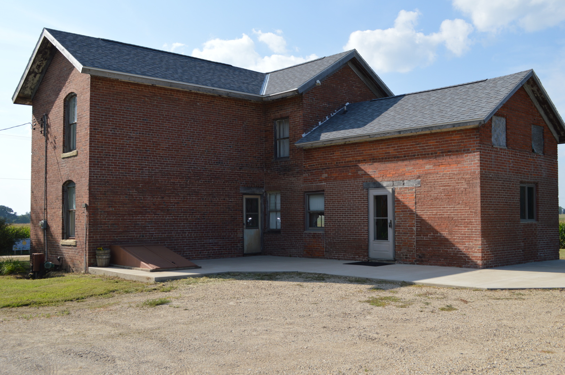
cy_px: 188
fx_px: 565
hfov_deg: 53.2
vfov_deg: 36.8
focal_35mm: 36
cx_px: 282
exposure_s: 1/200
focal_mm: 24
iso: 100
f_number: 7.1
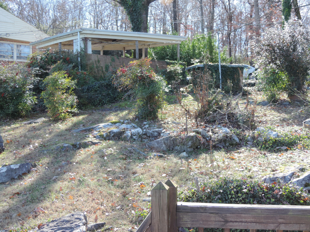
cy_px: 116
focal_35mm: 47
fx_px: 421
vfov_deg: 30.9
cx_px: 155
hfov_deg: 40.4
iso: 80
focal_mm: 8.3
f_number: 3.5
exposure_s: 1/125
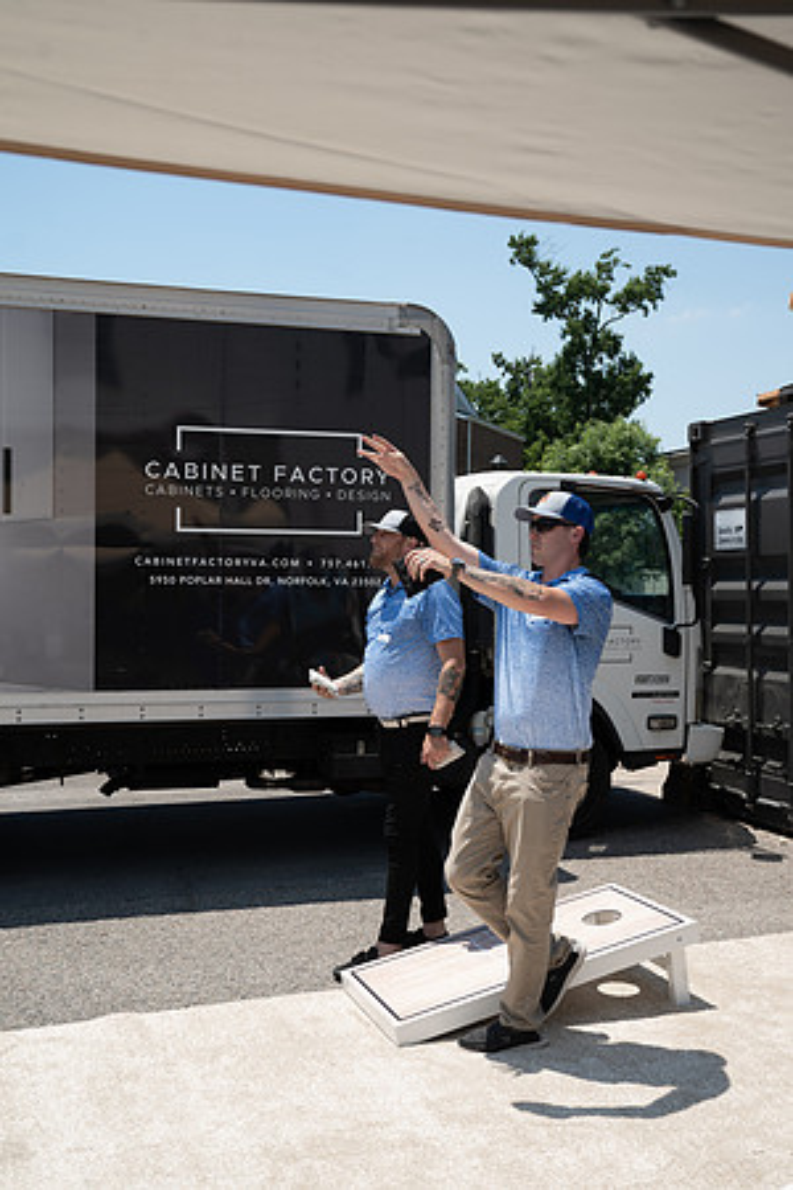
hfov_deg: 36.9
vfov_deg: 53.1
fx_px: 1189
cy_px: 595
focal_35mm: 36
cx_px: 396
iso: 50
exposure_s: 1/250
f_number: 5.6
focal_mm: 36
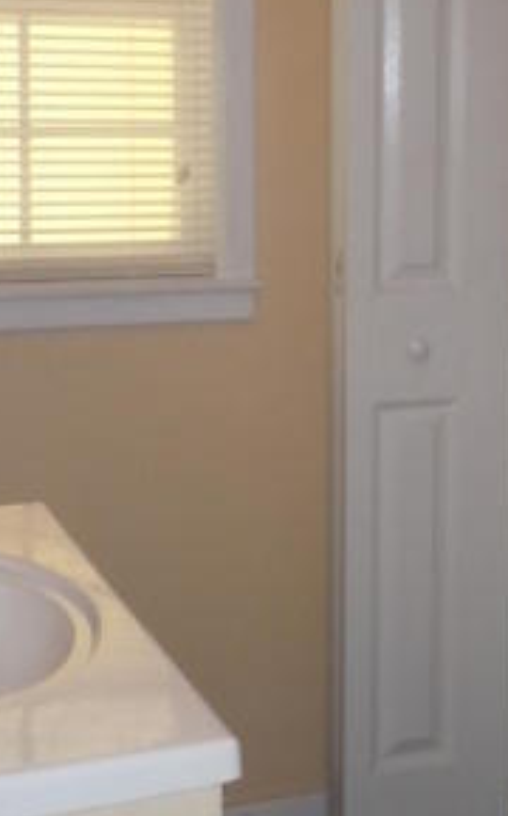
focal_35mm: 79
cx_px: 519
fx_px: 1754
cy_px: 234
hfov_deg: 16.1
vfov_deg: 25.9
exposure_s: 1/25
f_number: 3.7
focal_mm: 5
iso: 200
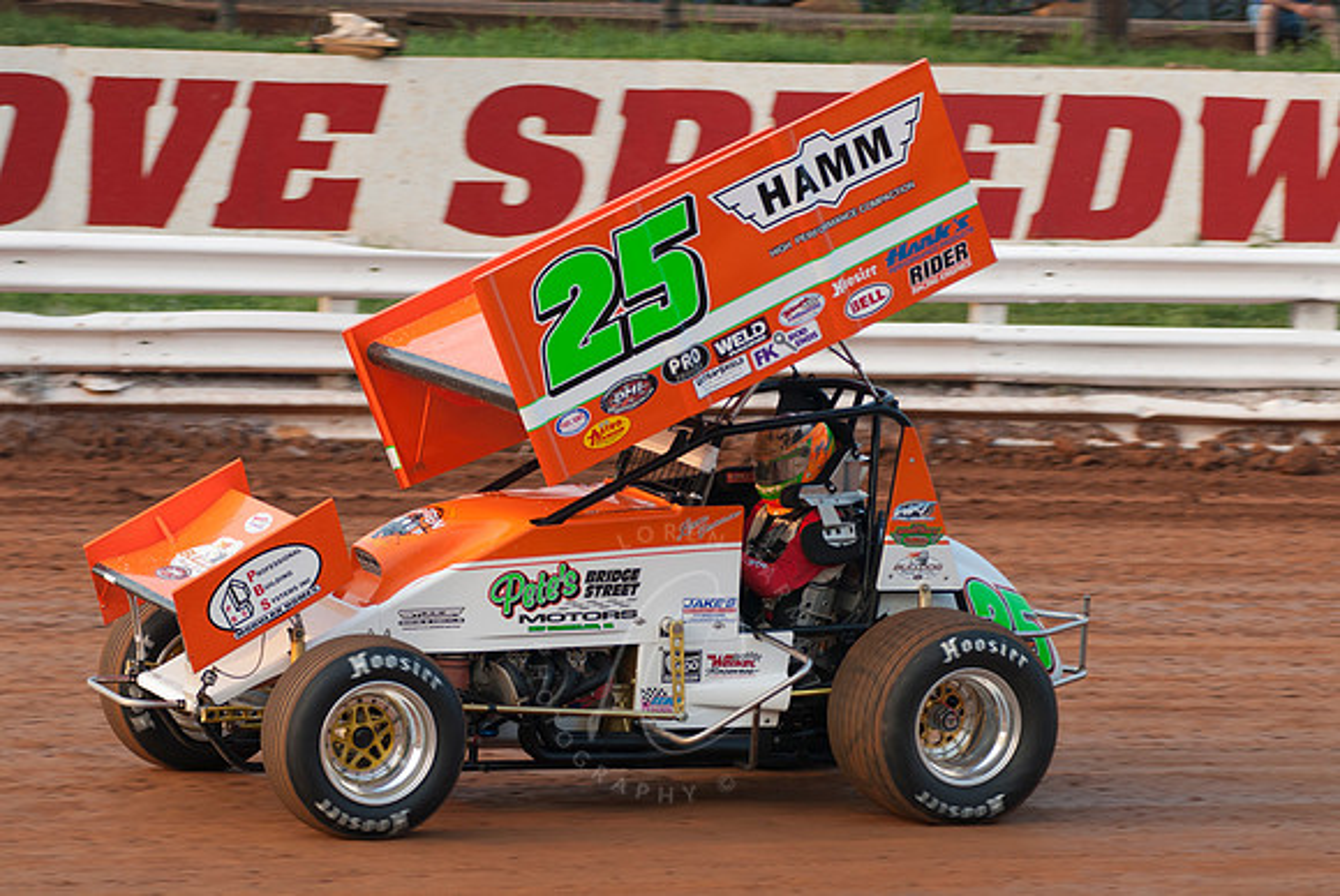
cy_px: 448
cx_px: 670
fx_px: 6148
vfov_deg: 8.3
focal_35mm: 165
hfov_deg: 12.4
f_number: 3.5
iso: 250
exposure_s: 1/400
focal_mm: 110
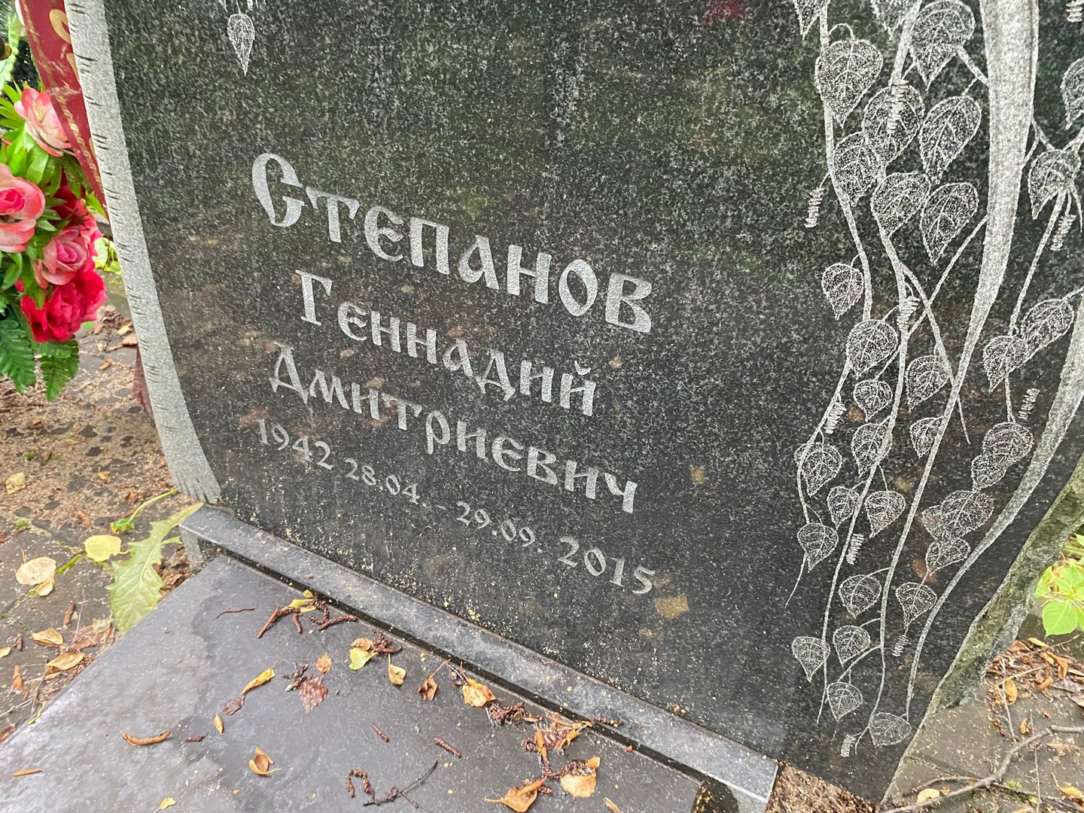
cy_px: 406
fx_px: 814
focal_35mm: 26
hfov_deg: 67.3
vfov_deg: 53.1
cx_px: 542
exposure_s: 1/57
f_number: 1.8
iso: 500
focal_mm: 4.25
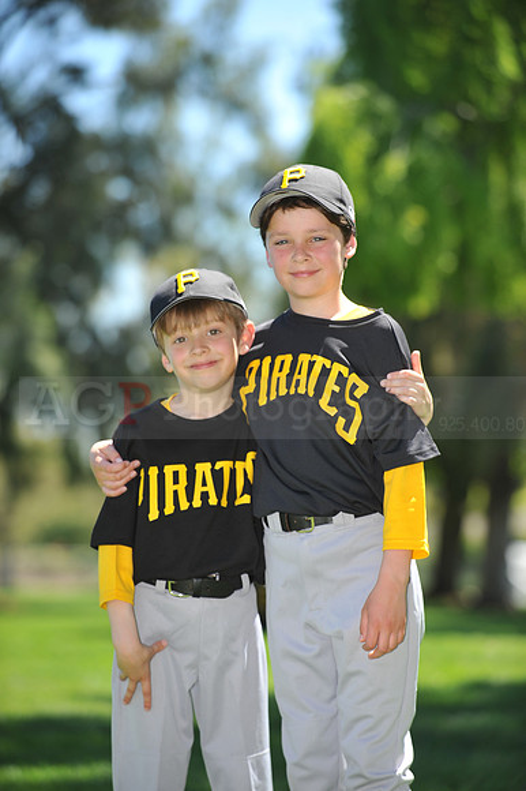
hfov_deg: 10.5
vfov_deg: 15.8
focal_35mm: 130
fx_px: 2852
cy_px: 396
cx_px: 263
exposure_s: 1/800
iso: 200
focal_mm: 130
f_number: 4
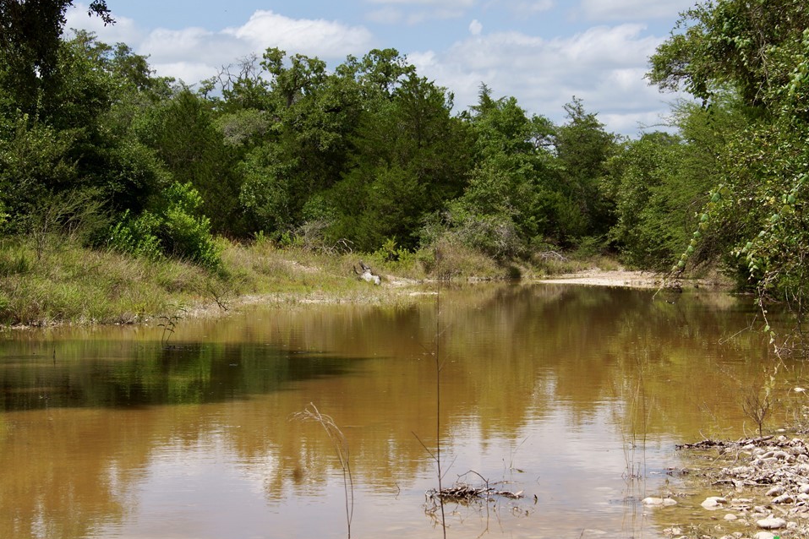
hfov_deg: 26.5
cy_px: 272
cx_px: 431
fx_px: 1720
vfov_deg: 17.8
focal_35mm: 77
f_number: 9
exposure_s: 1/400
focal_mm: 45
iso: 100
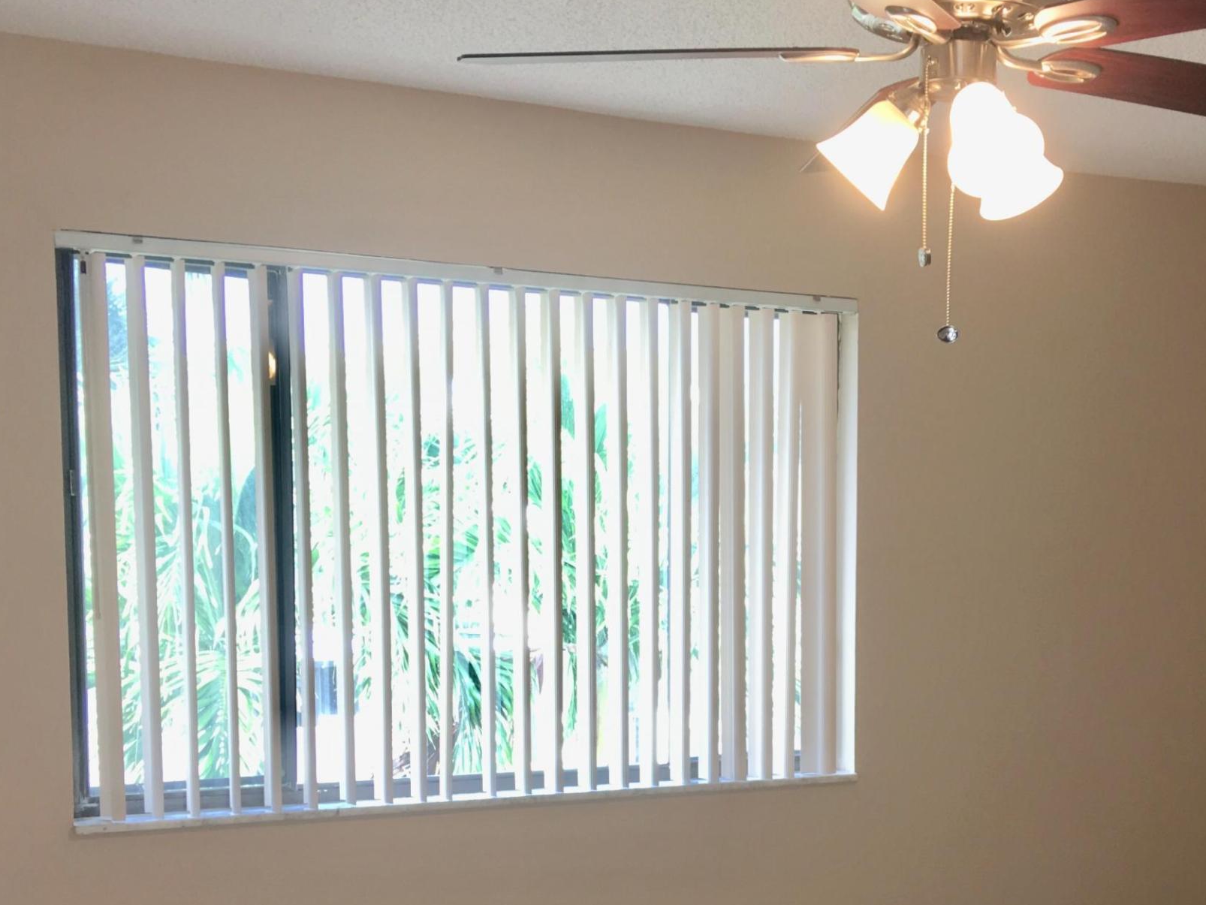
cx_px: 861
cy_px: 724
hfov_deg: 36.2
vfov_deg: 27.5
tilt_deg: -3.4
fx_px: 1812
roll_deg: -0.2
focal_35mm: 52
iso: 25
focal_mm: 4.15
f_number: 2.2
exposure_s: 1/35
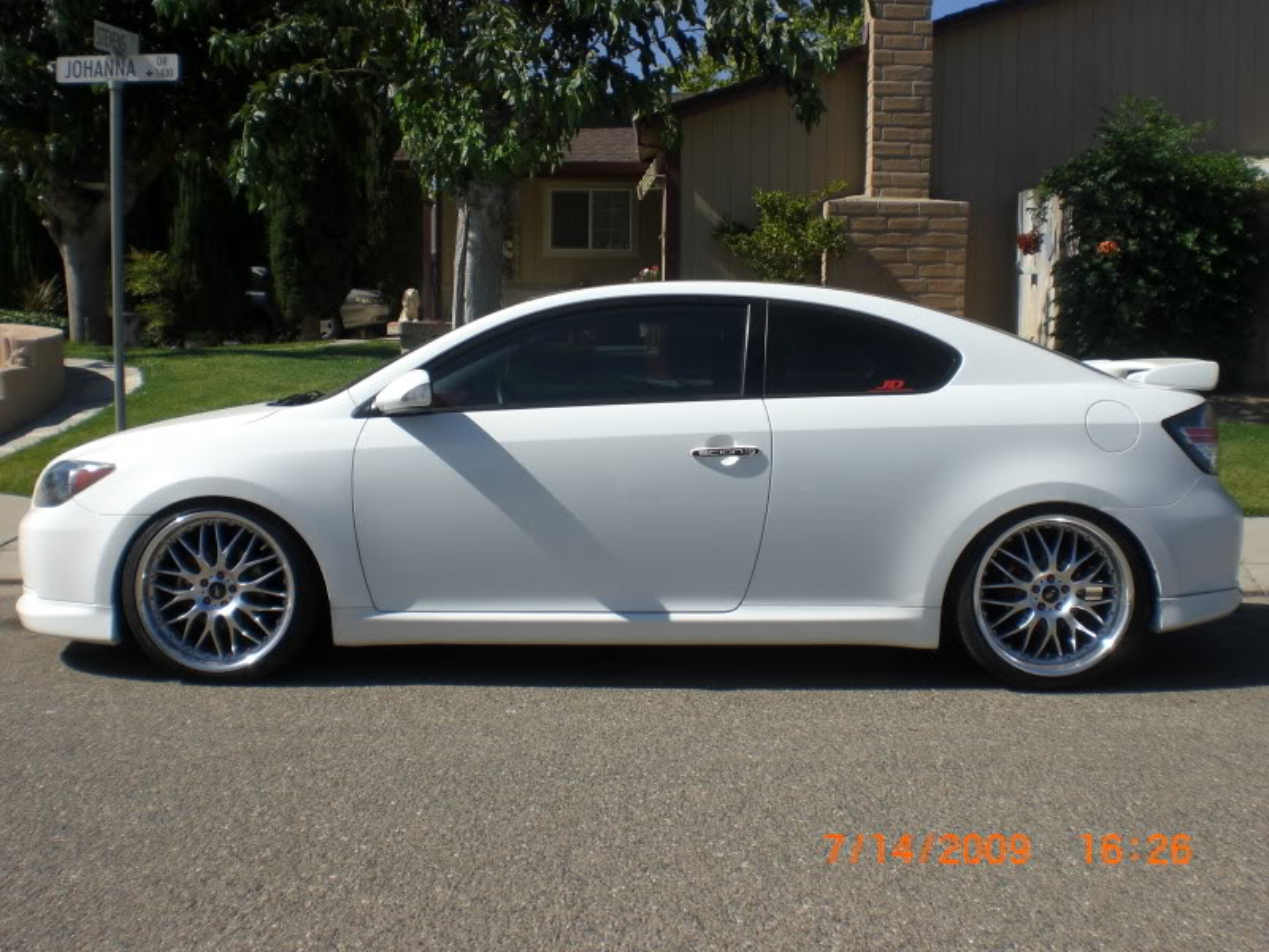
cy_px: 476
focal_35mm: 38
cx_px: 634
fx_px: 1393
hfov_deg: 49.0
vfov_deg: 37.7
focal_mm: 6.3
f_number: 4.4
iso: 50
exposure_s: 1/500
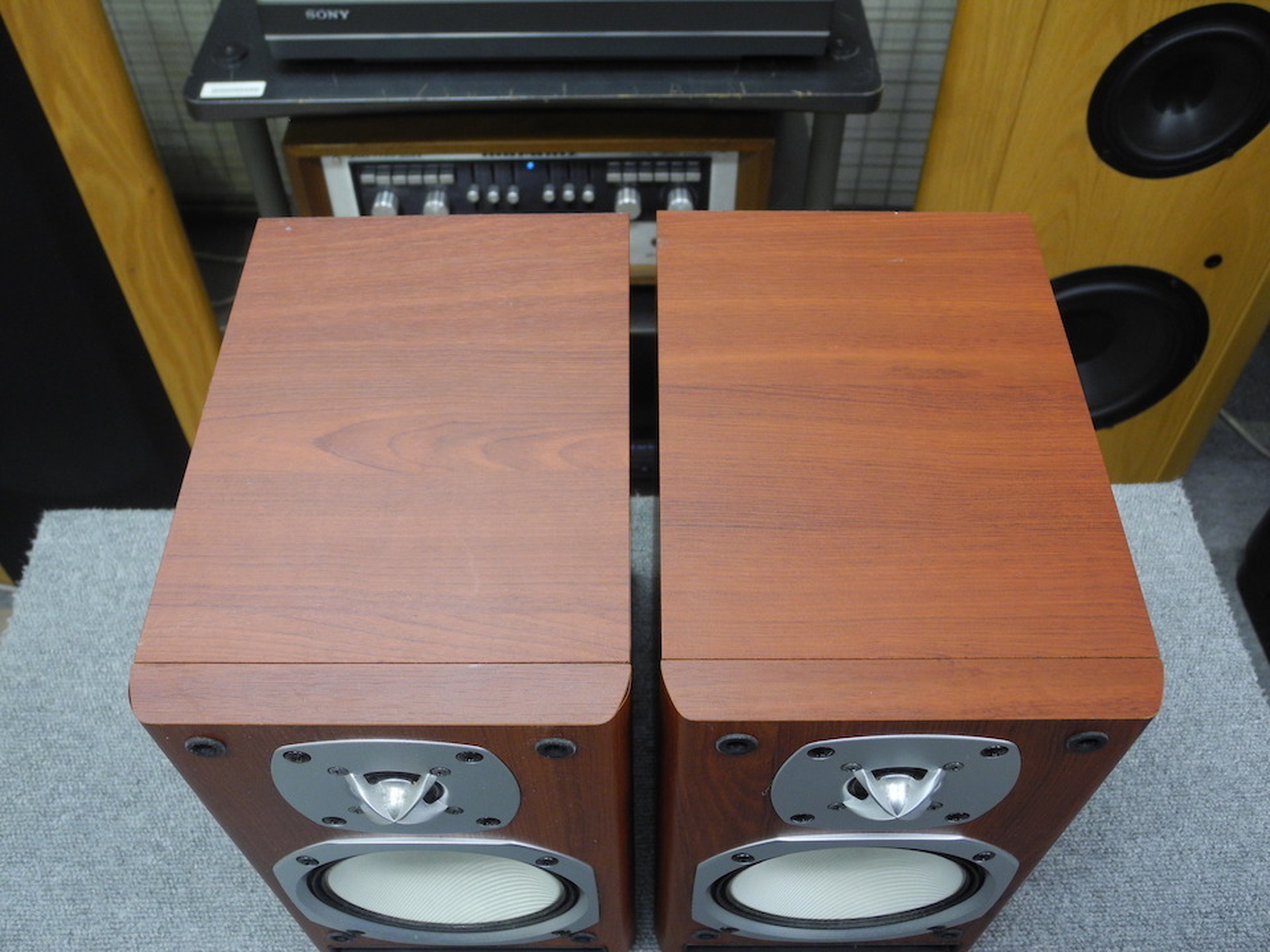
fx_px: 1174
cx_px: 635
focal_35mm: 32
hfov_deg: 56.8
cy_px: 476
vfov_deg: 44.2
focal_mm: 6.8
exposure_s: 1/30
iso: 273
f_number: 2.8
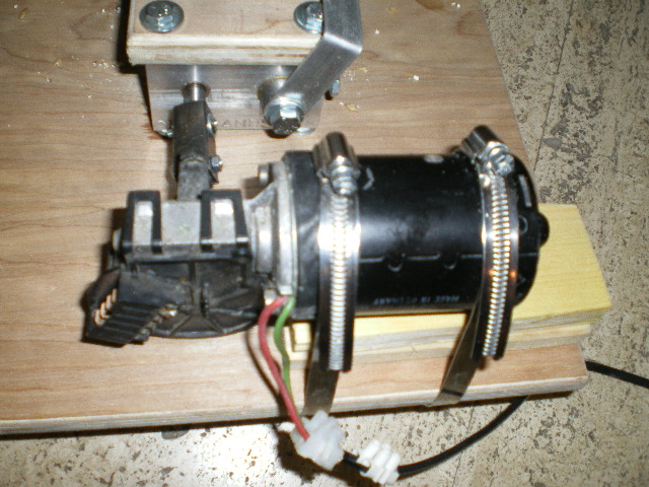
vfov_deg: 37.7
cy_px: 244
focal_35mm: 38
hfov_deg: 49.0
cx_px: 324
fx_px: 712
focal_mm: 6.3
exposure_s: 1/50
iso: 200
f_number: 3.1
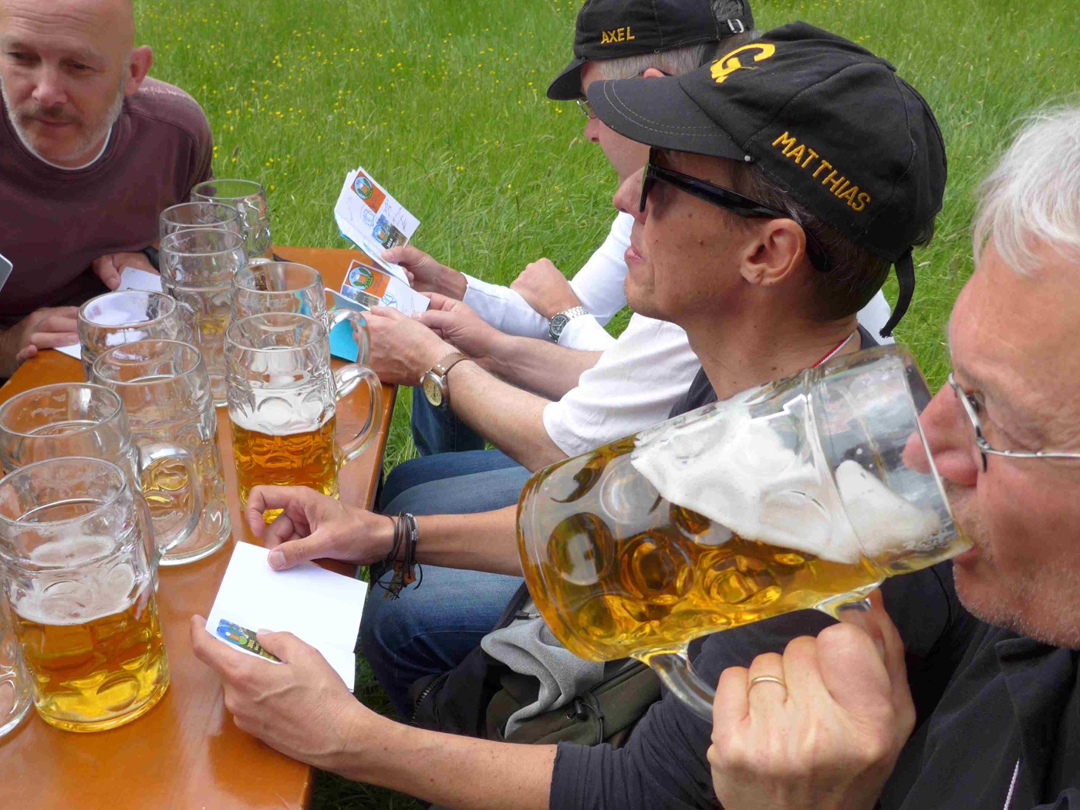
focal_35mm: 32
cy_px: 461
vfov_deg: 44.1
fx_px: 998
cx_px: 570
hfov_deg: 56.8
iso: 80
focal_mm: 6
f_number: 2.8
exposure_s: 1/800
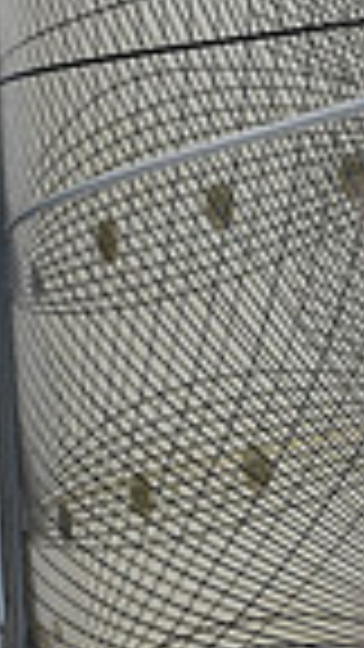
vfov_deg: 7.2
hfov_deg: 4.1
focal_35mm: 295
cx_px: 117
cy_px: 862
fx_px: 5062
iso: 250
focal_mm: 70
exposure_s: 1/800
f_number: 10
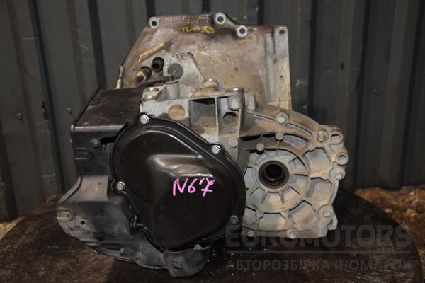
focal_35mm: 51
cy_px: 142
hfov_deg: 38.9
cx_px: 212
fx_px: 602
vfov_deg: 26.5
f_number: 5
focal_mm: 34
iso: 800
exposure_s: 1/60
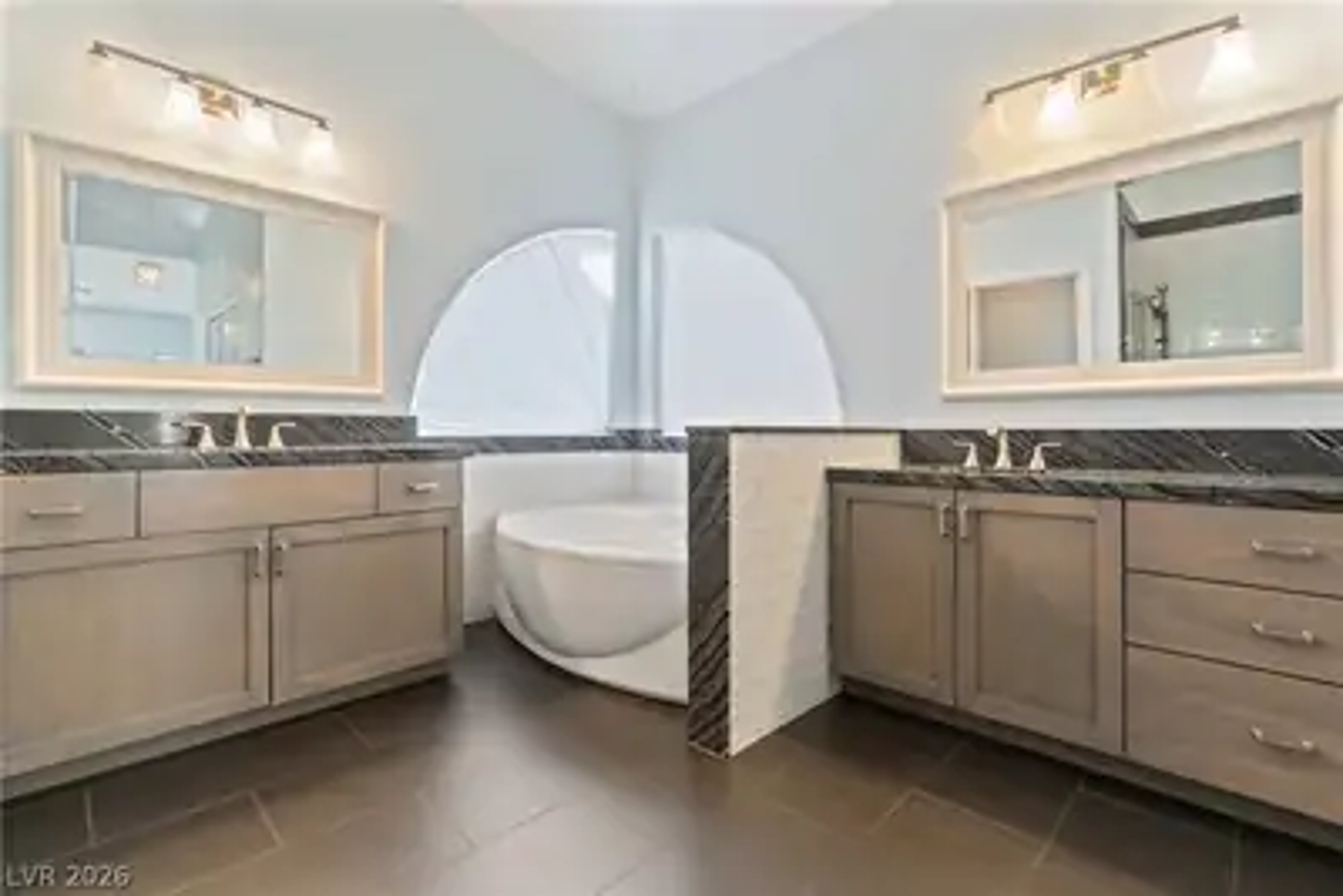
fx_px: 597
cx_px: 672
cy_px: 448
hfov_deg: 96.7
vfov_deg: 73.8
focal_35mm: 16
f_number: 2.8
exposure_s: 1/125
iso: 1250
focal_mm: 16
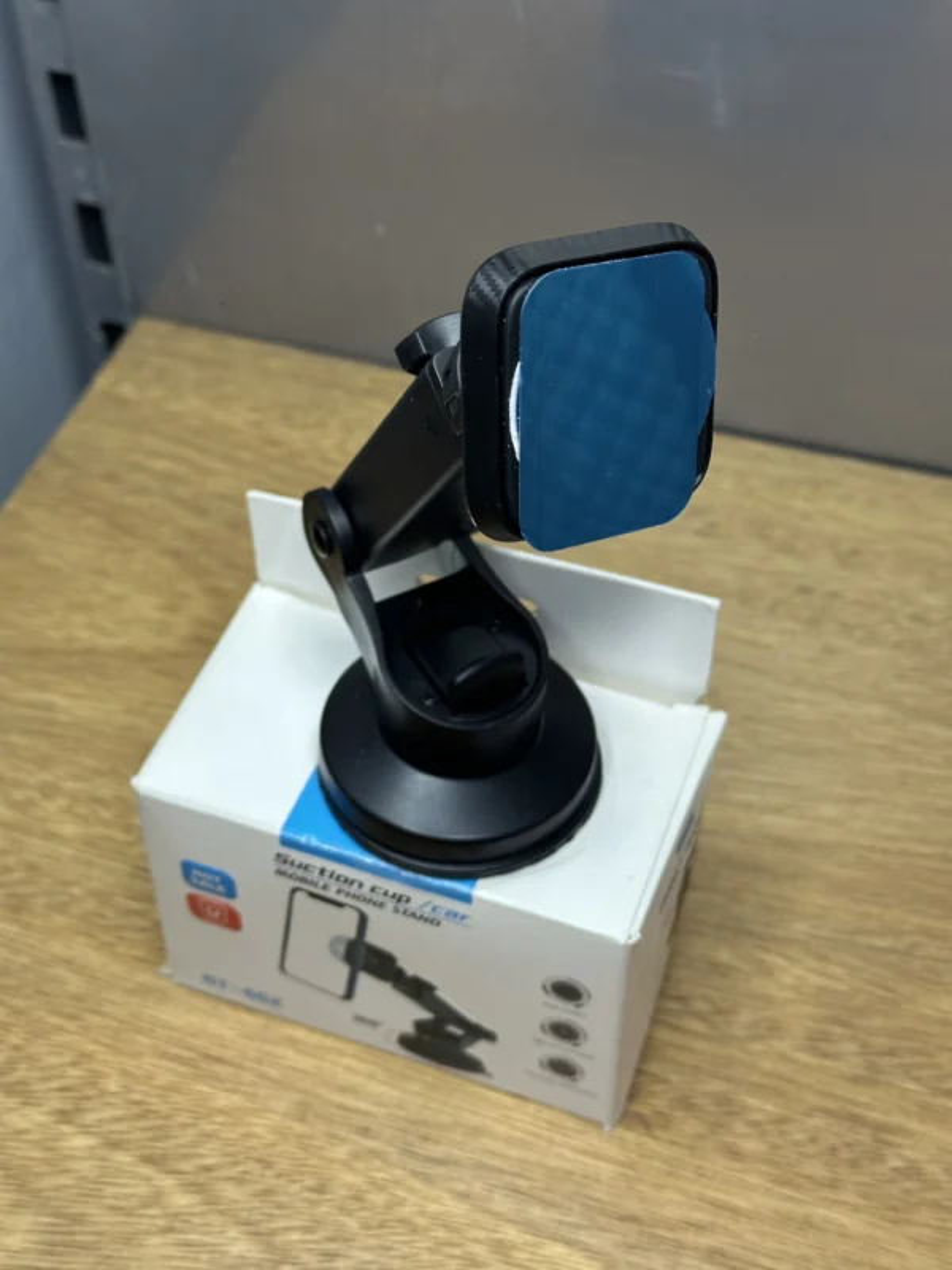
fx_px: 1760
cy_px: 635
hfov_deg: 30.3
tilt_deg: -46.6
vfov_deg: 39.7
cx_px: 476
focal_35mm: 48
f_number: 1.78
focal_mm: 6.86
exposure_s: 1/50
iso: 200
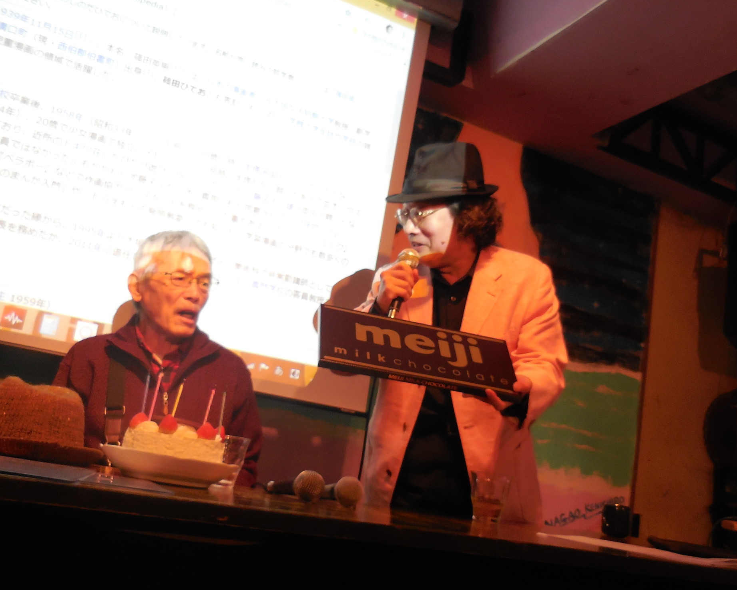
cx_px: 394
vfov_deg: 42.2
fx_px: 763
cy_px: 296
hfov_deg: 51.5
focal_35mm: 35
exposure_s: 1/30
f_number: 3.7
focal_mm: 5.9
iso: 400
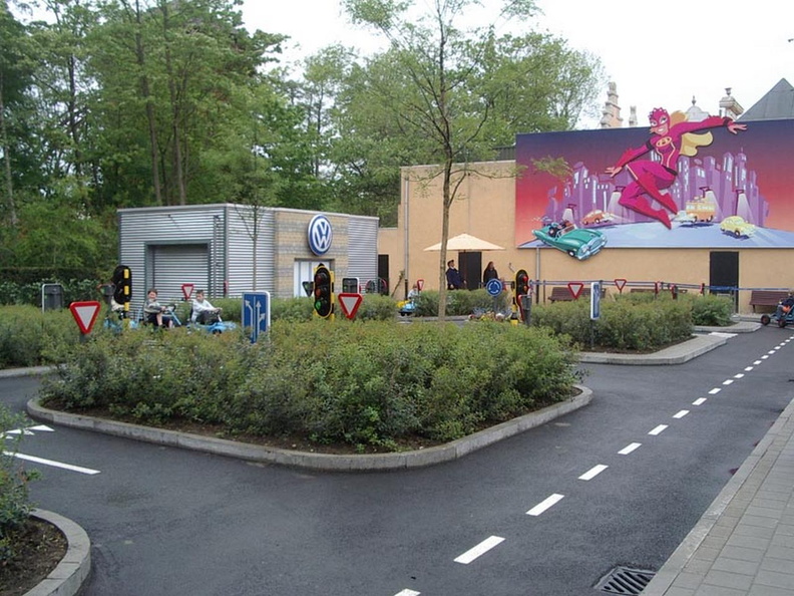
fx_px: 872
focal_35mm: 38
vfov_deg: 37.7
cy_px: 298
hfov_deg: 49.0
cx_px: 397
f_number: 4.8
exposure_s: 1/160
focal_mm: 5.8
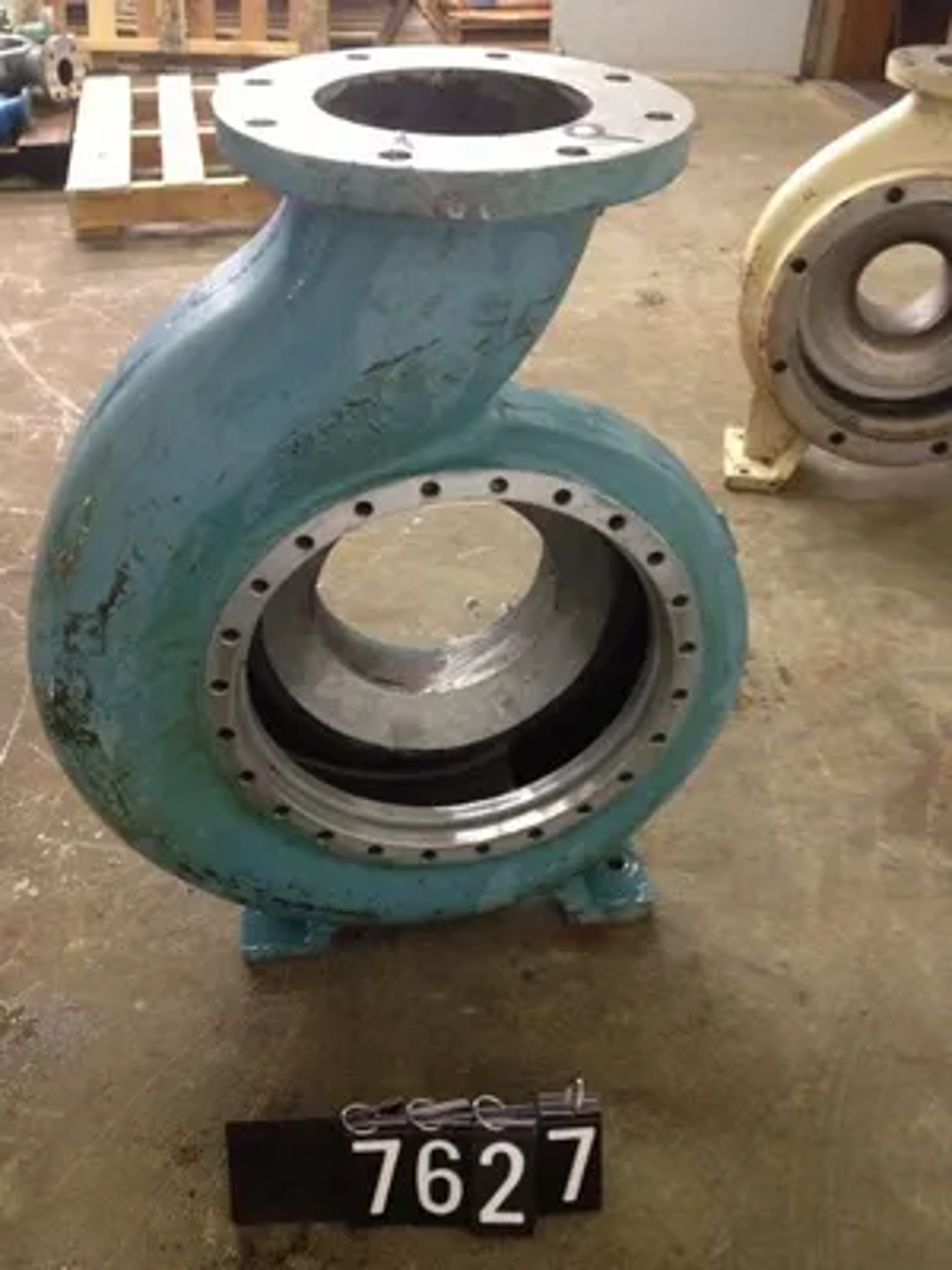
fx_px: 1283
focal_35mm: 35
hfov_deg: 40.7
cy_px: 635
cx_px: 476
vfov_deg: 52.6
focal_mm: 4.28
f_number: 2.4
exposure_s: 1/20
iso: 400
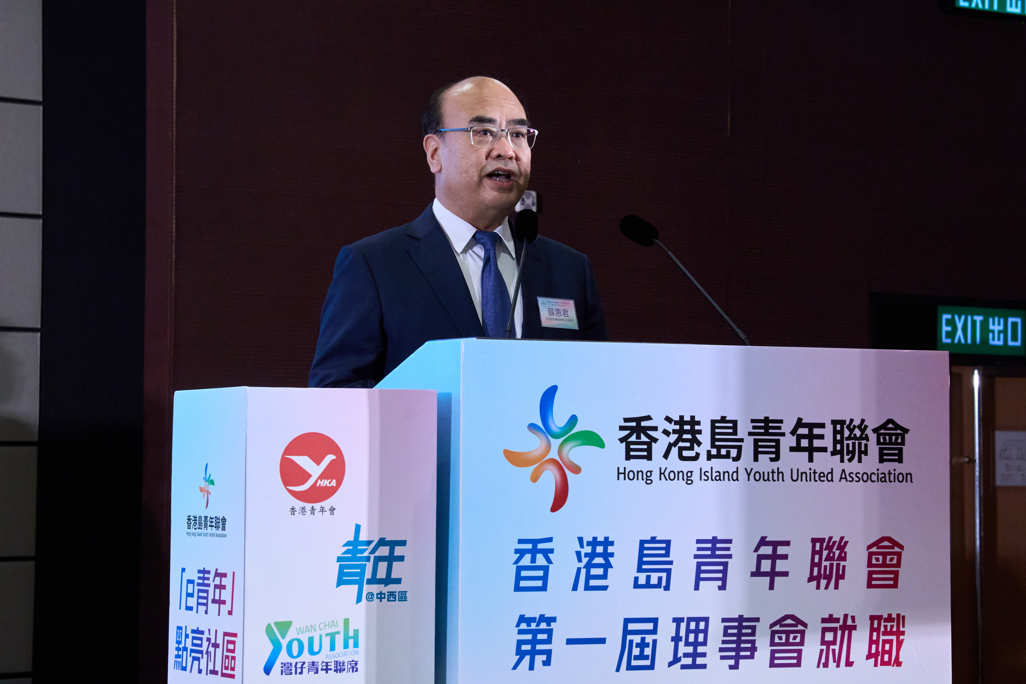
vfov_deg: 12.9
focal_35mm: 106
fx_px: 3021
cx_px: 513
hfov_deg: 19.3
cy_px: 342
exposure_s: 1/100
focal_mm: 71
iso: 3200
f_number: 6.3
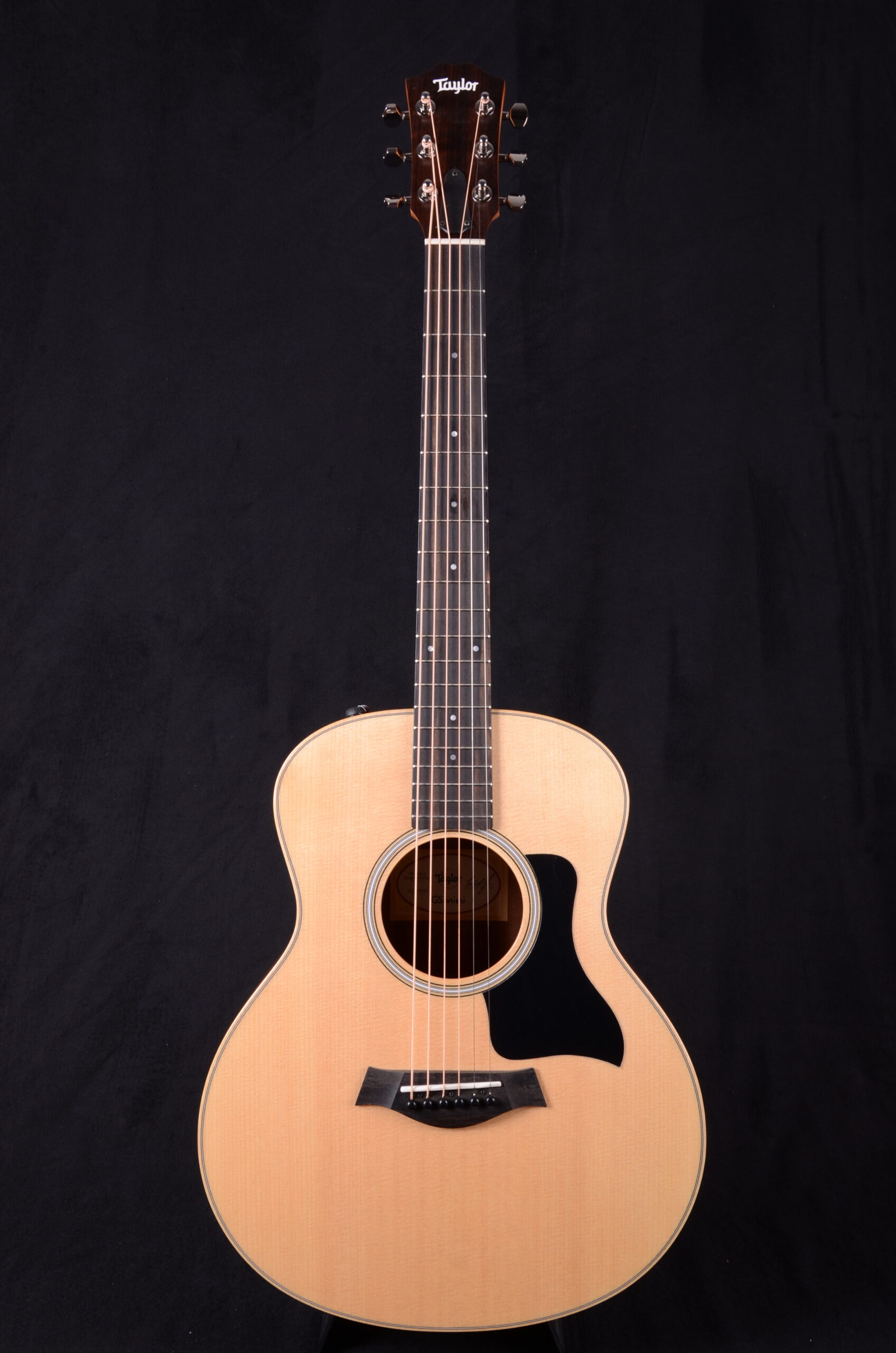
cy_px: 676
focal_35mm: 38
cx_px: 448
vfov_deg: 51.4
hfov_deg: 35.3
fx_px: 1406
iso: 200
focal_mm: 25
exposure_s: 1/200
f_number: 13
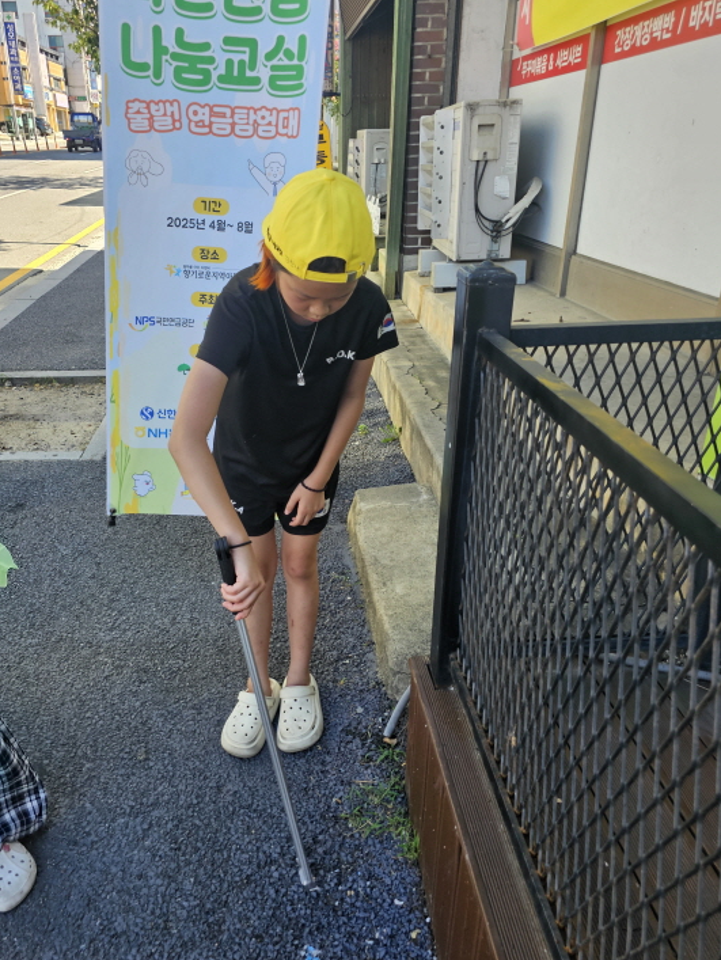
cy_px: 515
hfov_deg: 53.0
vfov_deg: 67.2
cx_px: 319
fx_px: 721
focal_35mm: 26
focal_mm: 6.3
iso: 16
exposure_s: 1/120
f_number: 1.7
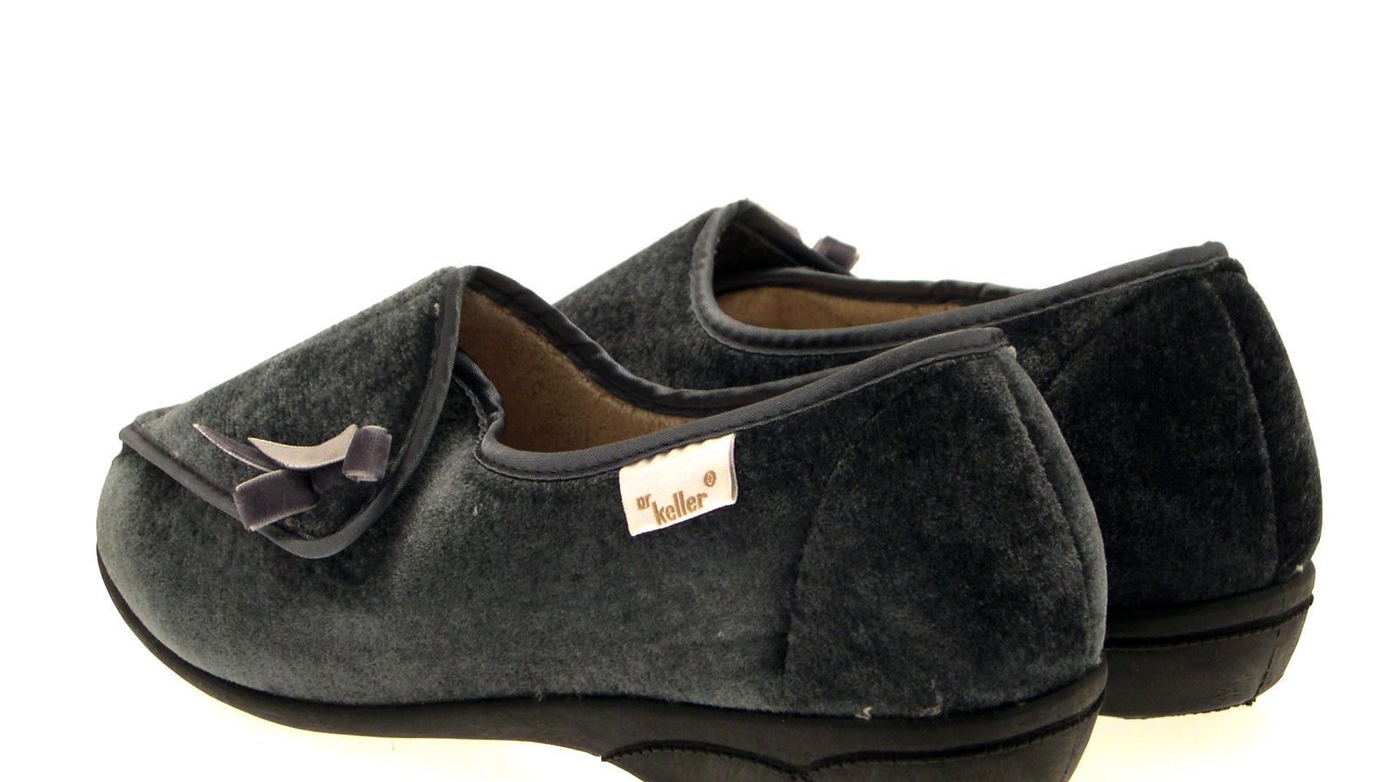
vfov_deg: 15.3
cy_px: 444
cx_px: 691
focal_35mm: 79
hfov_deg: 26.8
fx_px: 2912
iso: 100
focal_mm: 15.3
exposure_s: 1/55.2
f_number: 3.8
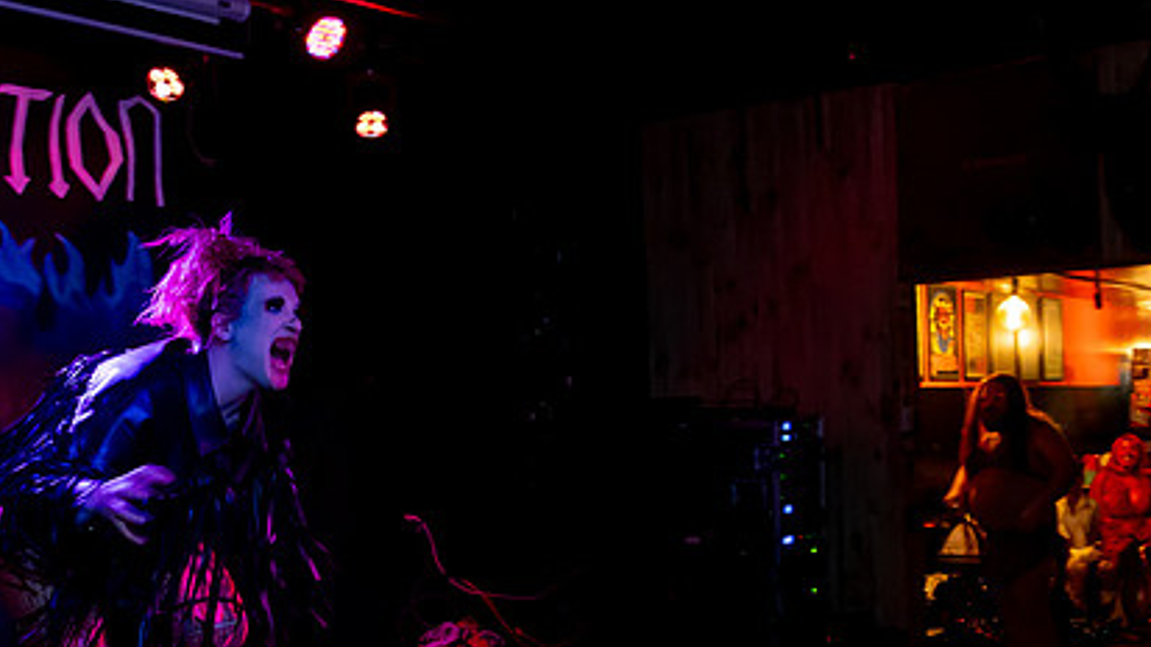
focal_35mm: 51
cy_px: 489
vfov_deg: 23.2
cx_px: 321
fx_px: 1556
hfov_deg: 39.7
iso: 5000
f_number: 4
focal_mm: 24
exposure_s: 1/100
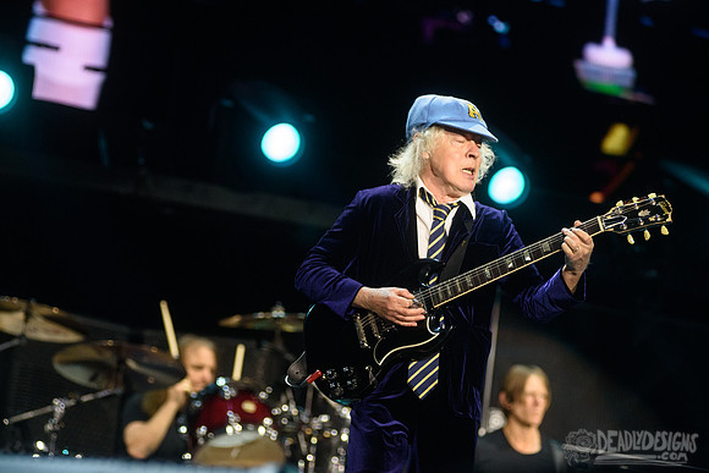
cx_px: 293
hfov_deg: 12.0
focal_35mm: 171
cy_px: 195
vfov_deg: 8.0
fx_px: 3363
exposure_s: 1/500
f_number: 4
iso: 2500
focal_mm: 145
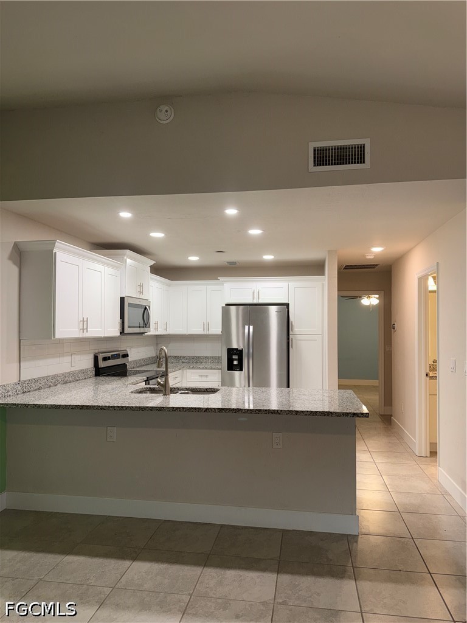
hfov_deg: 56.8
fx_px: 432
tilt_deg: +1.7
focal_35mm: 24
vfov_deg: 71.6
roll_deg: -0.2
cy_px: 312
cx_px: 234
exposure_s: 1/33
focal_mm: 6.76
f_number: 1.78
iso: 50
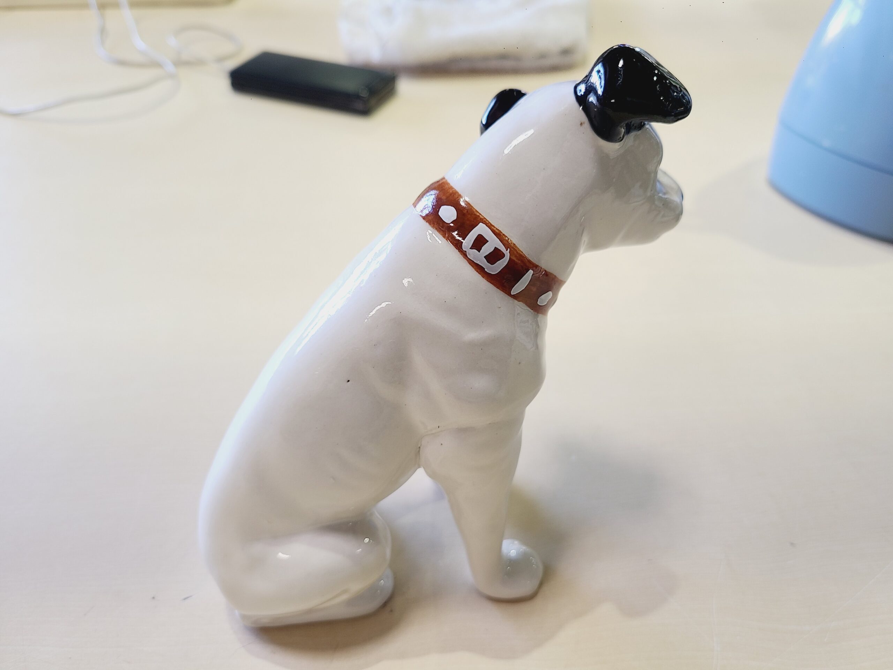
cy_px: 335
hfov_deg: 67.3
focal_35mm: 26
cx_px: 446
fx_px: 671
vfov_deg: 53.1
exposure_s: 1/50
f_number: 1.8
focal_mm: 5.4
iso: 80
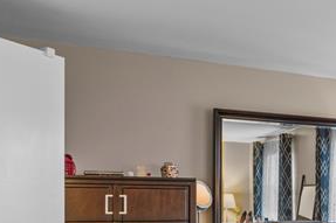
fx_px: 532
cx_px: 340
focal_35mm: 57
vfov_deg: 22.8
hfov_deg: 32.2
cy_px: 221
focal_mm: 16
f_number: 8
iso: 400
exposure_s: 1/1.25
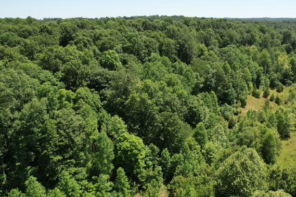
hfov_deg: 63.3
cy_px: 94
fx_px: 238
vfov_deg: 44.9
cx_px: 171
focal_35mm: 29
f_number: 2.8
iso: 100
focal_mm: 8.38
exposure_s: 1/1250
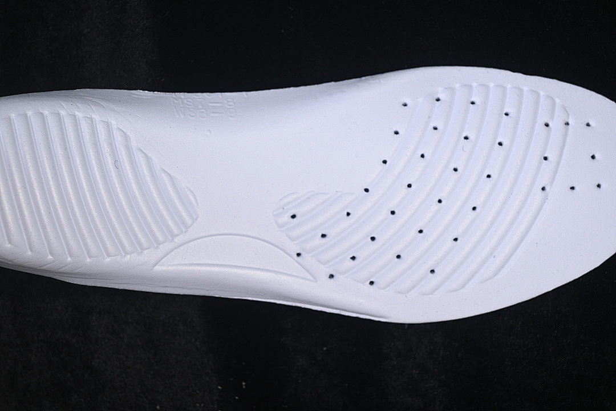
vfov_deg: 18.2
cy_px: 206
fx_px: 1283
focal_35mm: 75
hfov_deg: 27.0
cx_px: 308
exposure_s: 1/60
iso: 160
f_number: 7.1
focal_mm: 50
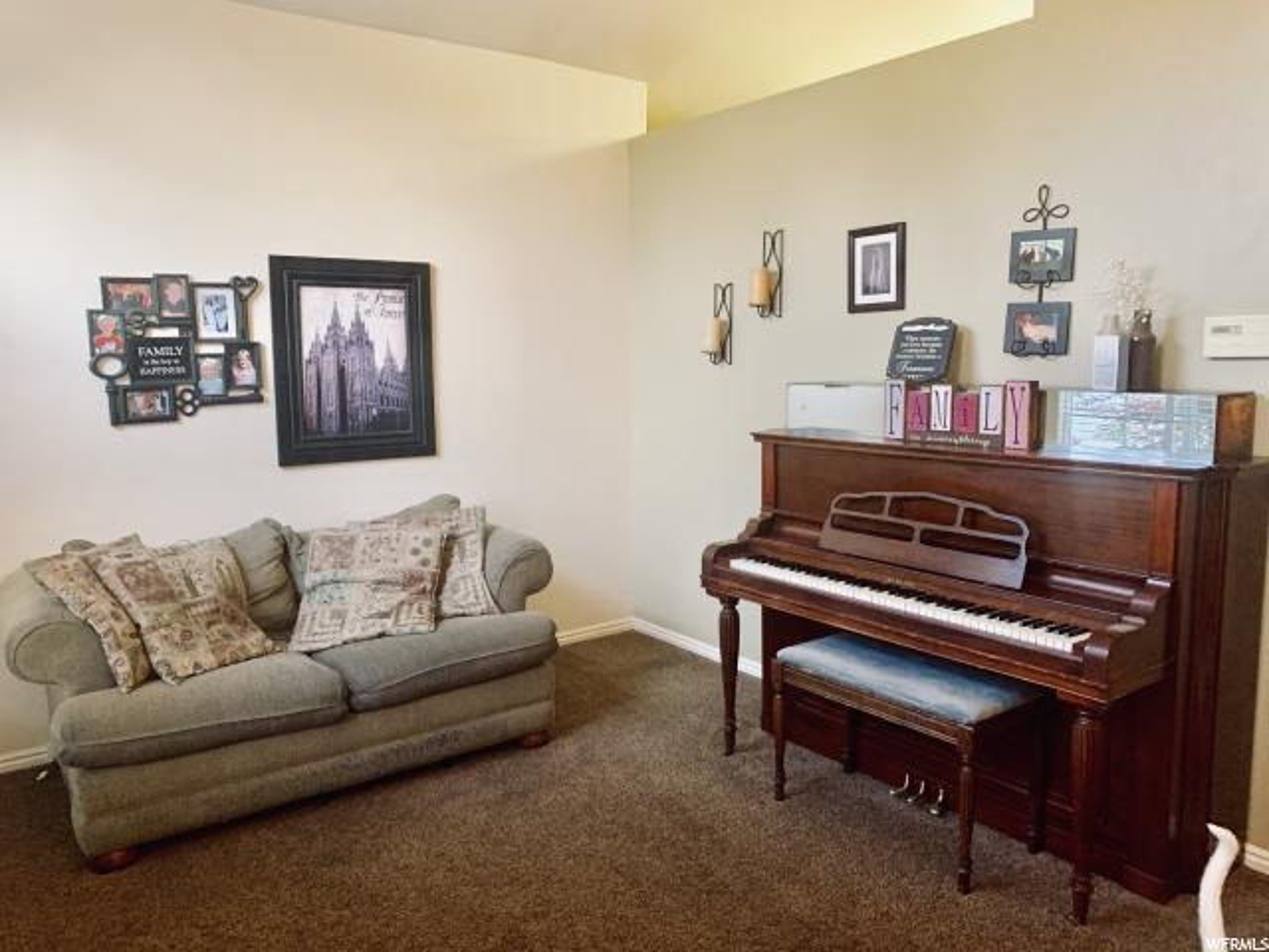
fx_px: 953
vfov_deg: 53.1
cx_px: 634
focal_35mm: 26
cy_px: 476
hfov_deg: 67.3
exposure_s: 1/40
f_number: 1.8
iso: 320
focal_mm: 4.25
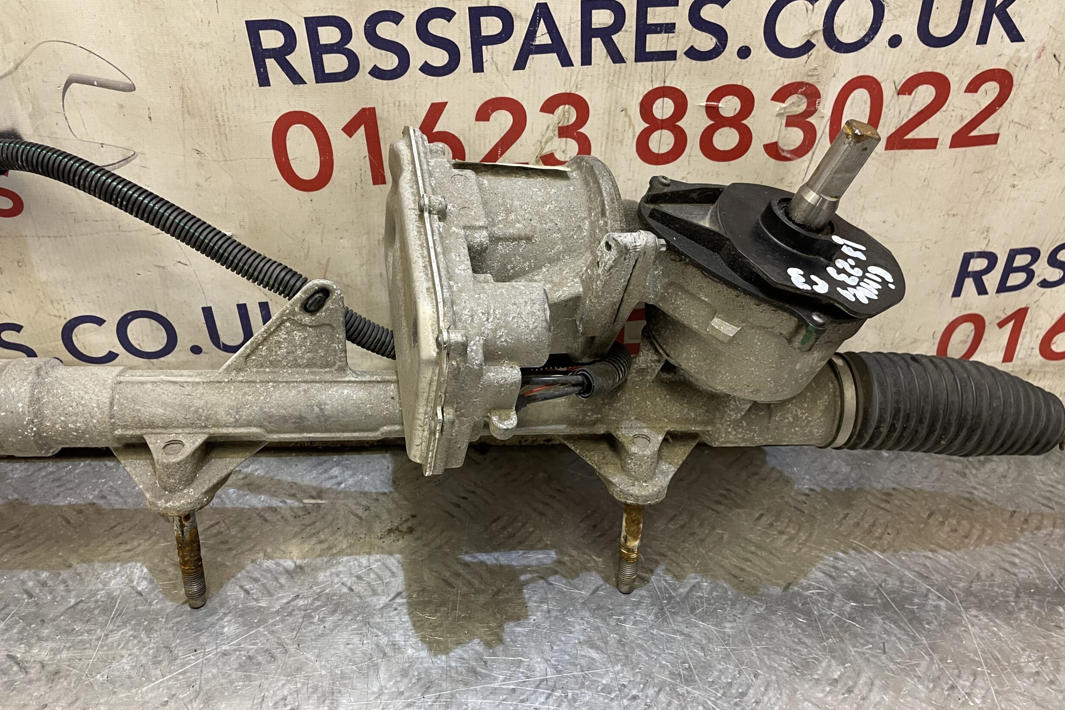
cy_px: 364
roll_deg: -2.0
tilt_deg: -35.2
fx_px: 828
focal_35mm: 28
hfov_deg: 65.5
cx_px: 535
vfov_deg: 46.4
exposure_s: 1/50
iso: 125
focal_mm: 4.2
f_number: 1.6
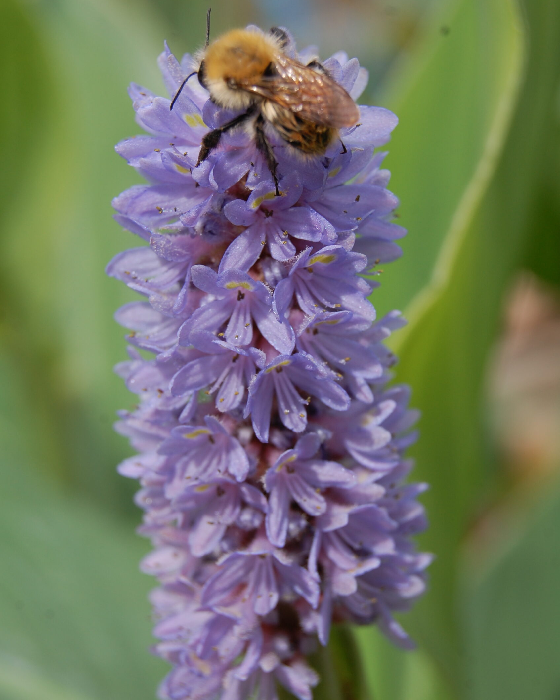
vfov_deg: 20.5
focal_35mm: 94
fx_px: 1939
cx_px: 281
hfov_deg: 16.4
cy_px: 329
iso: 200
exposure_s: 1/250
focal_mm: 55
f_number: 8
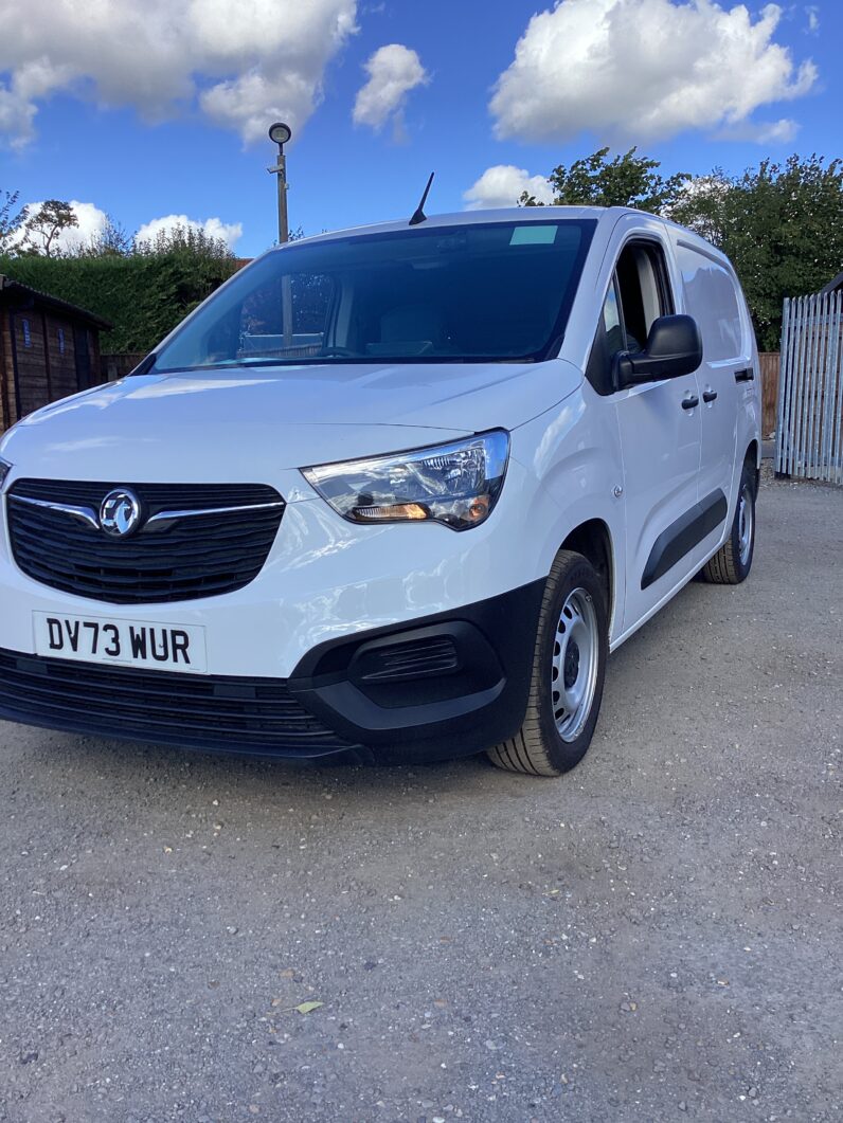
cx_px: 422
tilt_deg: -9.1
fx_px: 1006
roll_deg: +0.3
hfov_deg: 45.5
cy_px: 562
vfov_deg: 58.3
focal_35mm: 31
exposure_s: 1/769
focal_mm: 3.3
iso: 25
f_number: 2.4
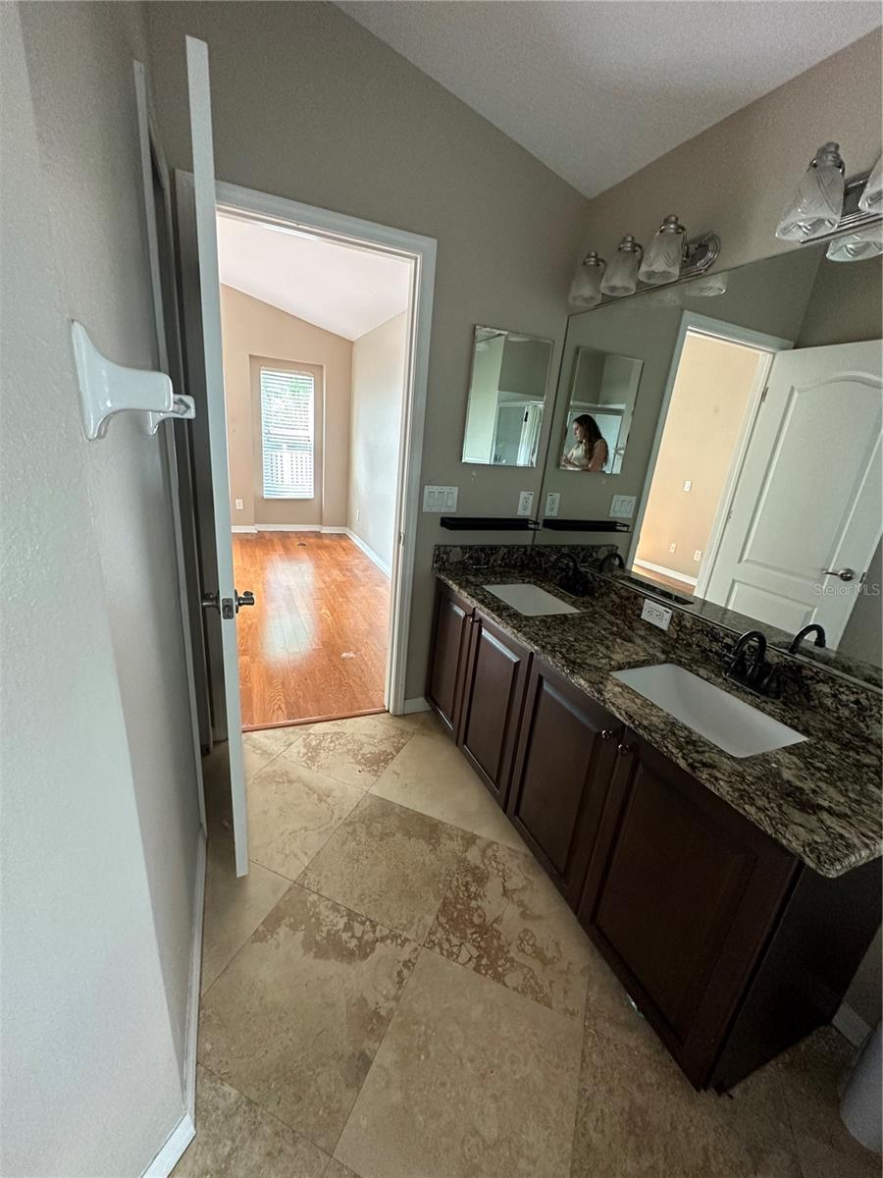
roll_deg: -6.0
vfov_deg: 102.1
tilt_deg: -17.4
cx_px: 442
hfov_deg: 85.7
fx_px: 476
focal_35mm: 14
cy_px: 589
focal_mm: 2.22
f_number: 2.2
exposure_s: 1/60
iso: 320
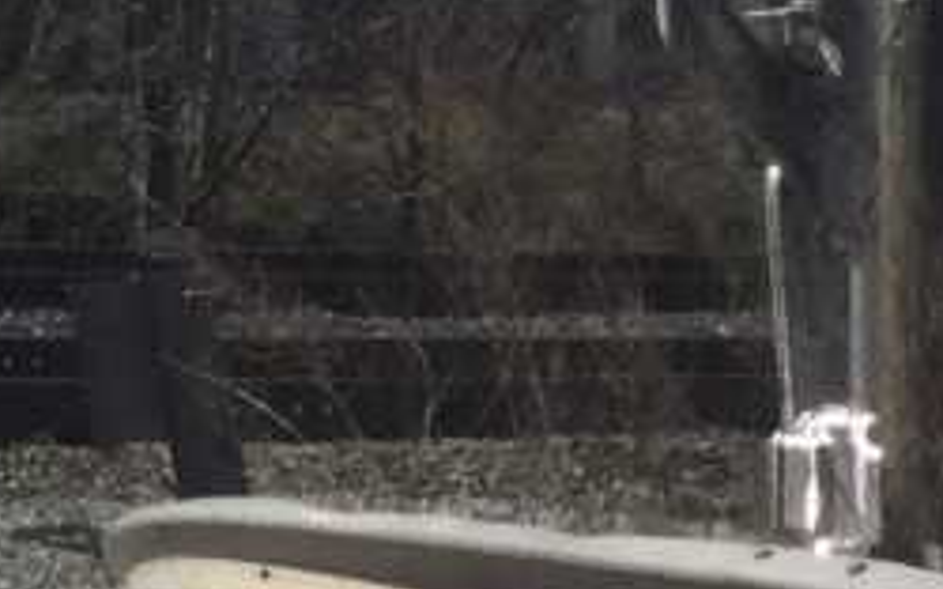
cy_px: -378
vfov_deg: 6.1
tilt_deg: +1.0
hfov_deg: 8.7
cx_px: -1630
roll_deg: -2.9
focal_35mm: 210
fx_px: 5395
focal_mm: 3.3
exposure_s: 1/1631
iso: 25
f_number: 2.4
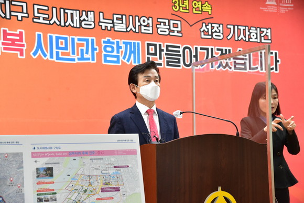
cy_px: 102
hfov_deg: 26.0
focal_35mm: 78
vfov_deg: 17.5
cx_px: 152
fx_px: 658
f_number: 5.6
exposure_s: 1/250
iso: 8000
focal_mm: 78
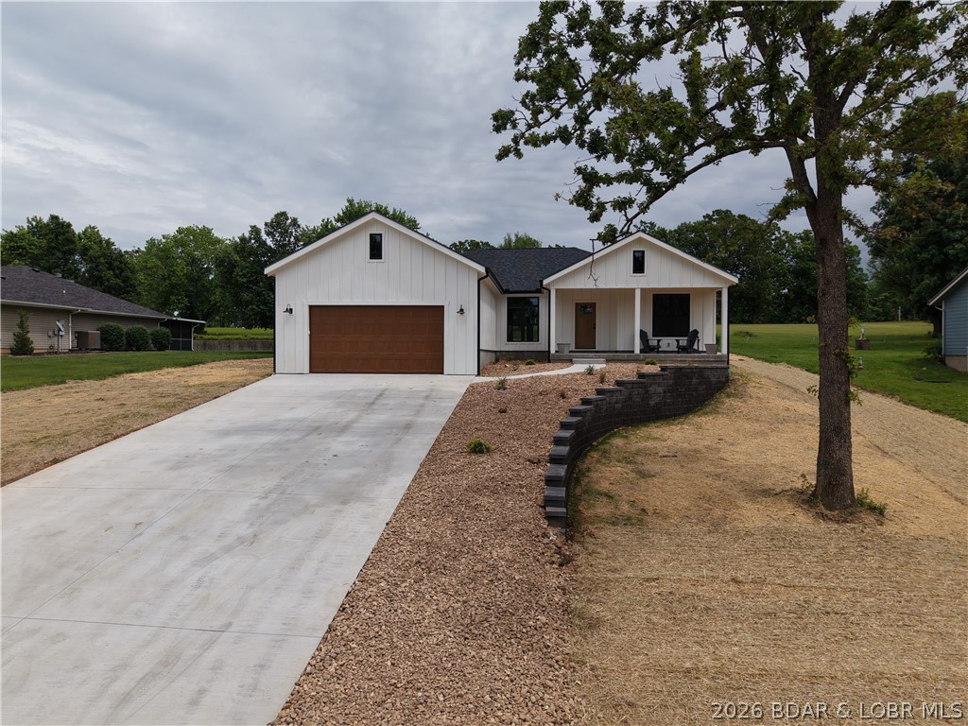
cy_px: 363
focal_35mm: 24
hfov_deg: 71.6
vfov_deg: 56.8
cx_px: 484
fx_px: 671
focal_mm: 8.67
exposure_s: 1/125
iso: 100
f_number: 1.8
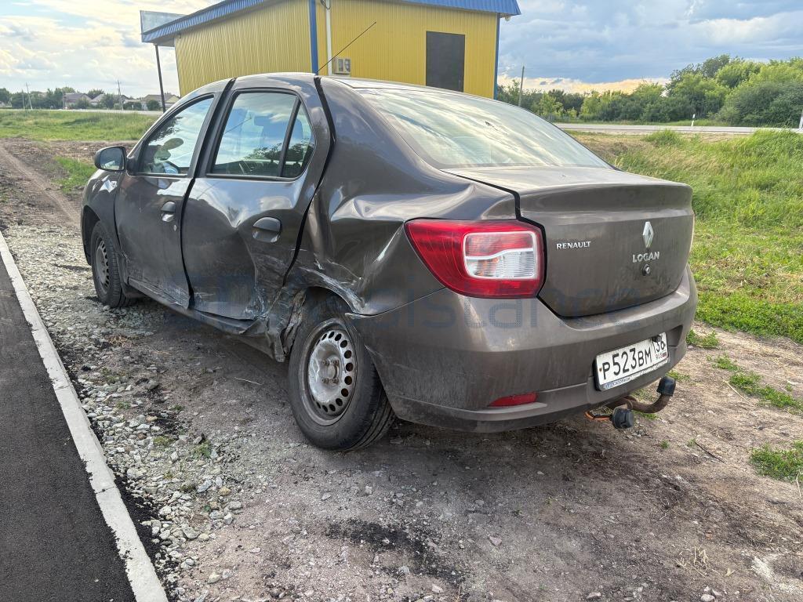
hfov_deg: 67.3
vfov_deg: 53.1
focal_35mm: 26
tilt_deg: -17.9
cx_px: 402
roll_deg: +0.3
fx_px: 603
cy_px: 301
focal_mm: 5.96
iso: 64
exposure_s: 1/478
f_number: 1.6
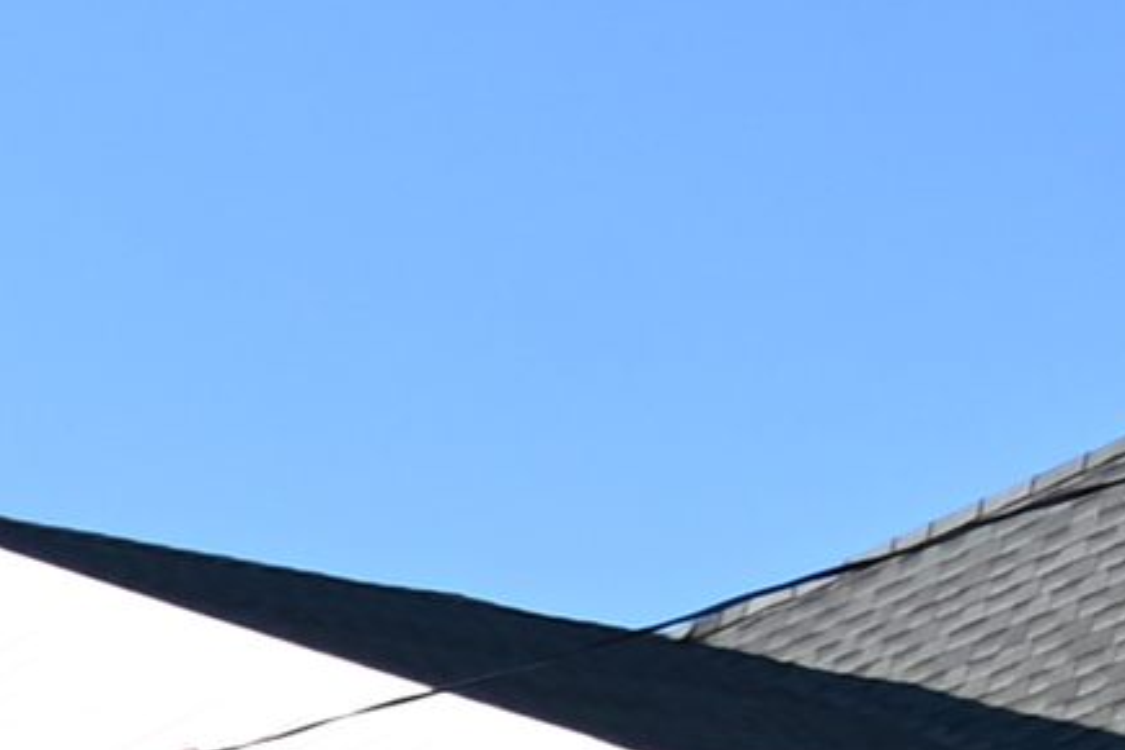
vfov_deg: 10.5
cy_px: 1769
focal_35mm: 113
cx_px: -2816
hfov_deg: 9.6
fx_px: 3531
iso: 140
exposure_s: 1/250
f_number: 5.6
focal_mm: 11
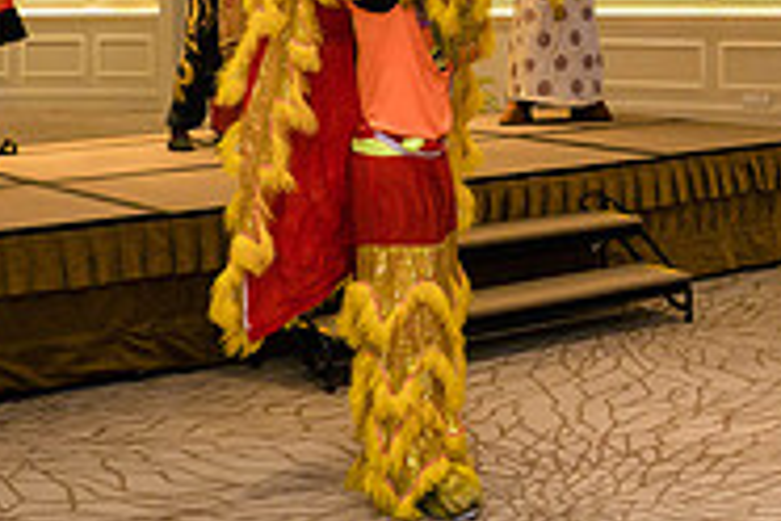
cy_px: -107
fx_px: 1692
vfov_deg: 16.7
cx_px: 684
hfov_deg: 25.3
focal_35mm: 78
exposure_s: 1/160
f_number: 2.8
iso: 1000
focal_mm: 12
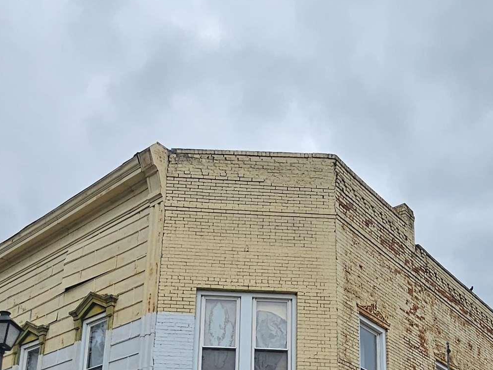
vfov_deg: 31.9
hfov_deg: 46.7
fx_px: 570
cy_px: 404
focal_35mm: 40
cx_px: 274
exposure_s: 1/2327
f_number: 2.2
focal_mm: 2.2
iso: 50
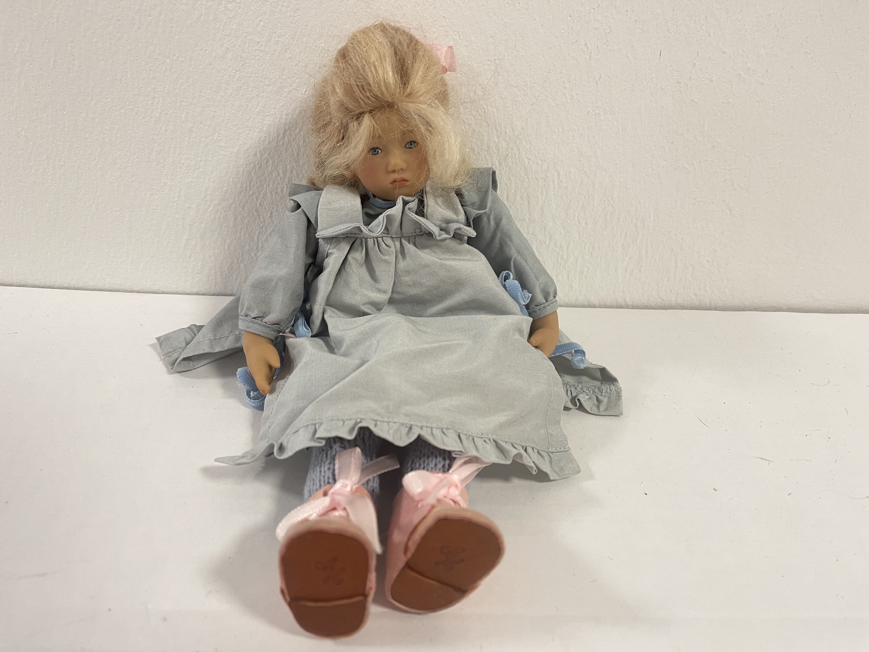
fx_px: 628
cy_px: 326
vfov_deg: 54.9
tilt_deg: -24.9
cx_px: 434
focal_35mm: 25
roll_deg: -4.8
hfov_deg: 69.4
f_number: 1.6
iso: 100
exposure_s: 1/50
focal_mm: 5.1
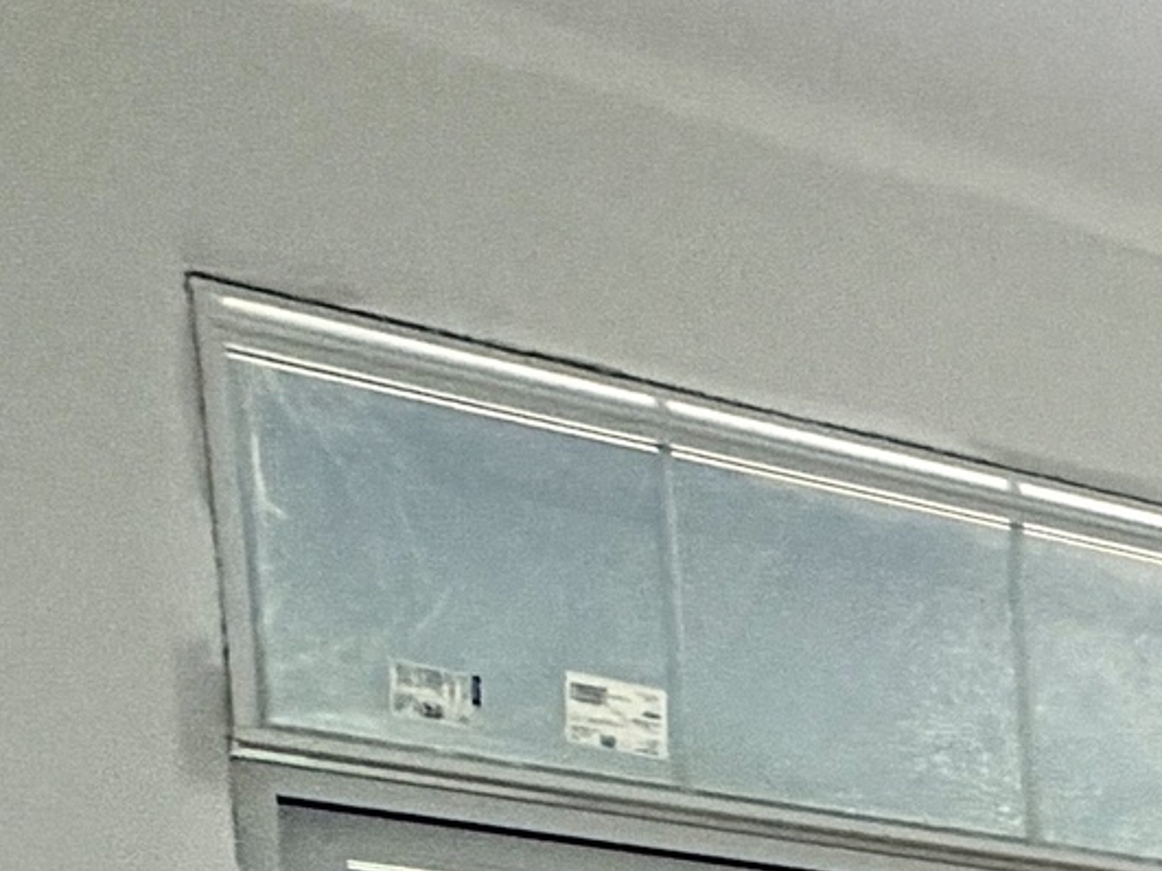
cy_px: 1729
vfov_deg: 14.9
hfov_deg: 13.3
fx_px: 2718
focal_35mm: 81
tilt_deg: -4.9
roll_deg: -0.4
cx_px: 3090
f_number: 2.2
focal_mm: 2.22
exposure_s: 1/121
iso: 80
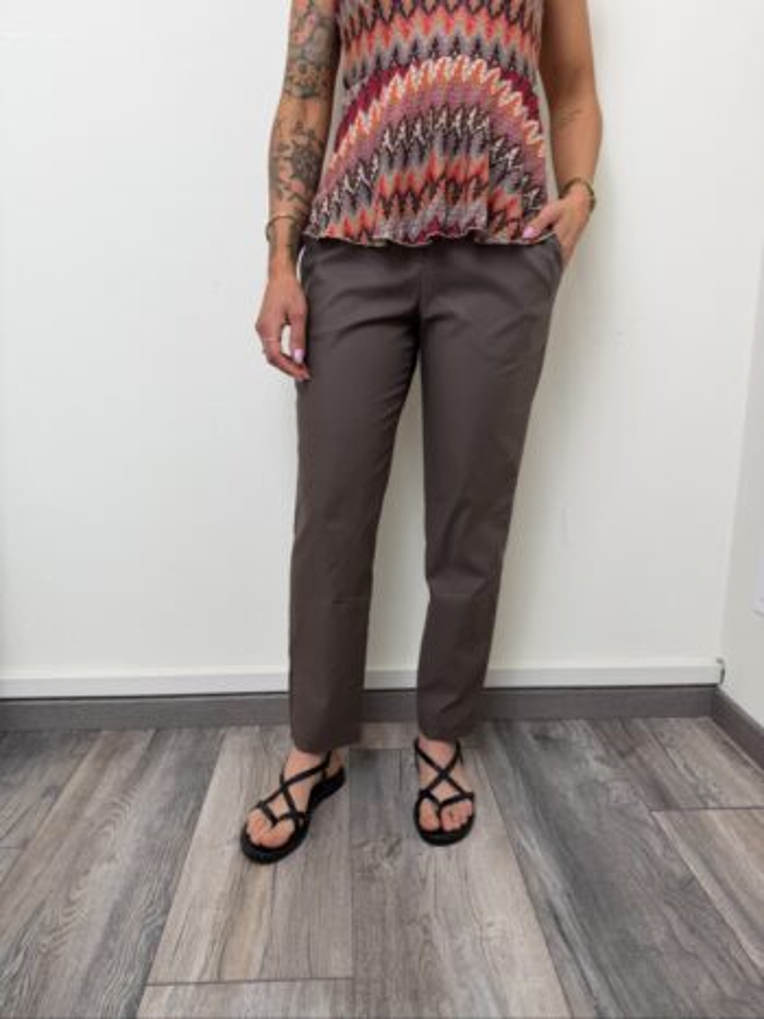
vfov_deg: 71.6
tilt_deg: -12.7
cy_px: 510
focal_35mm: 24
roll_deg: -1.3
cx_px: 382
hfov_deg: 56.8
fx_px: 707
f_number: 1.78
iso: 64
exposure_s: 1/279
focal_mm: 6.76
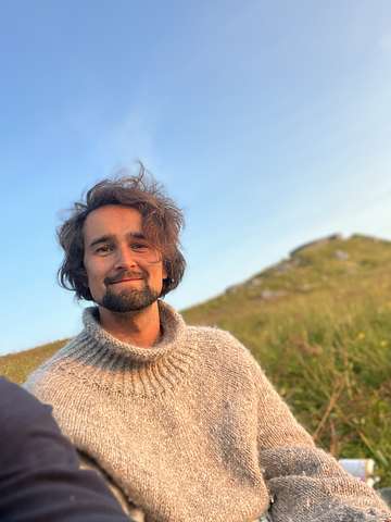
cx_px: 196
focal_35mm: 30
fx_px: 452
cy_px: 261
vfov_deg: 60.0
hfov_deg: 46.8
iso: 64
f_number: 2.2
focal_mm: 2.71
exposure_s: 1/121
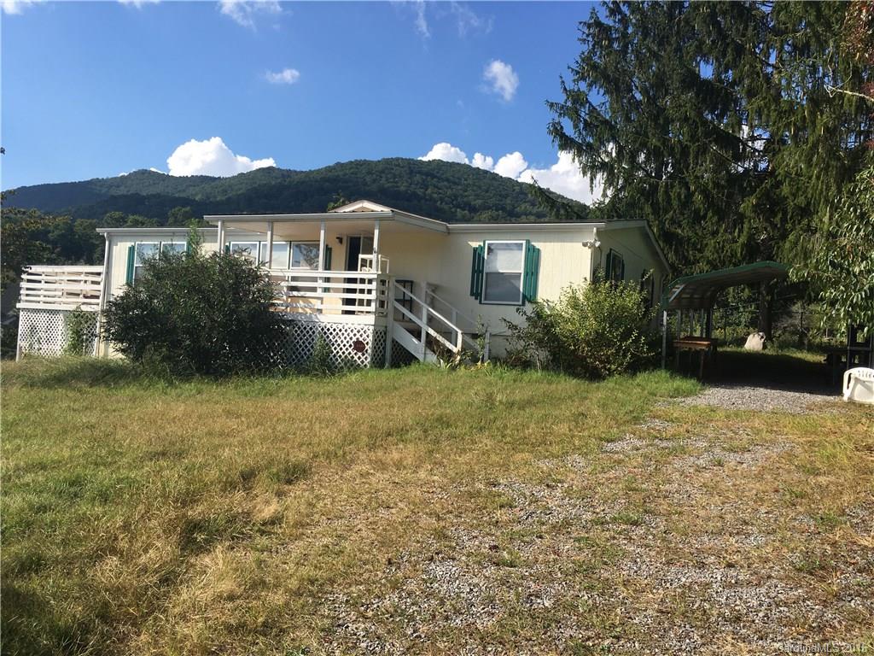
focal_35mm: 29
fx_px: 732
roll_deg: -3.8
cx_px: 437
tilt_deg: +1.7
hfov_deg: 61.7
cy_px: 328
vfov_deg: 48.2
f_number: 2.2
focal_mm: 4.15
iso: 25
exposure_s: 1/1451
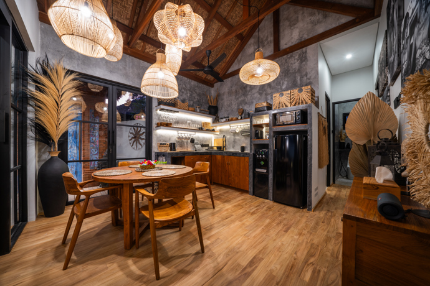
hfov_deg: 112.6
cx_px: 215
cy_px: 143
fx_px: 143
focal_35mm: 12
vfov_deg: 90.0
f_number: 8
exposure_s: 2
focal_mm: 12
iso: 100
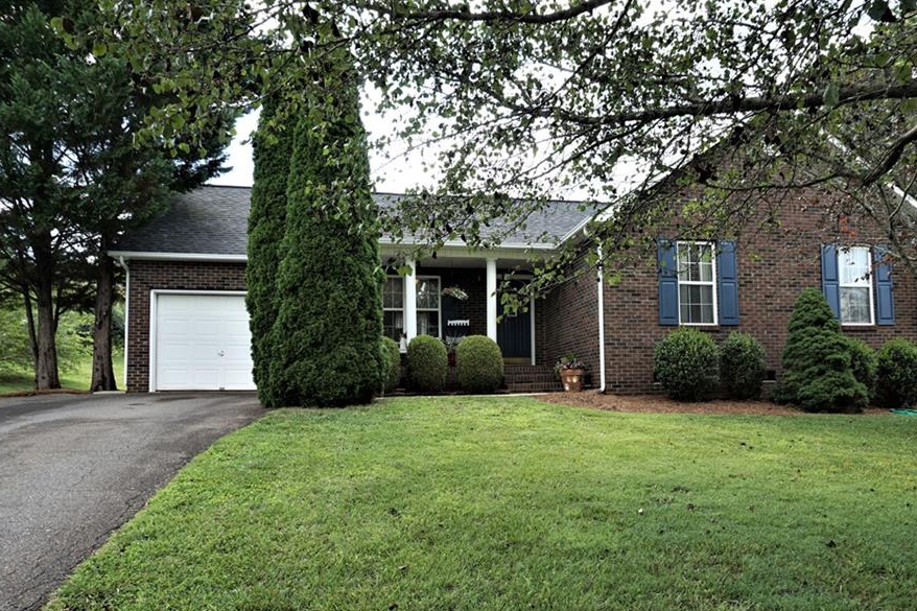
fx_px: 713
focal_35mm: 28
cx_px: 521
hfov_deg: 65.2
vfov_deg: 46.2
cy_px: 354
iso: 125
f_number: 7.1
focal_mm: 16
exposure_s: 1/100
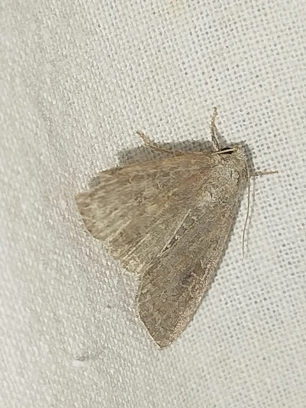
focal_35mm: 122
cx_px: 153
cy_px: 204
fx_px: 1438
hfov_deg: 12.1
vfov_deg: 16.1
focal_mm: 5.31
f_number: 1.7
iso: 100
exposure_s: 1/50
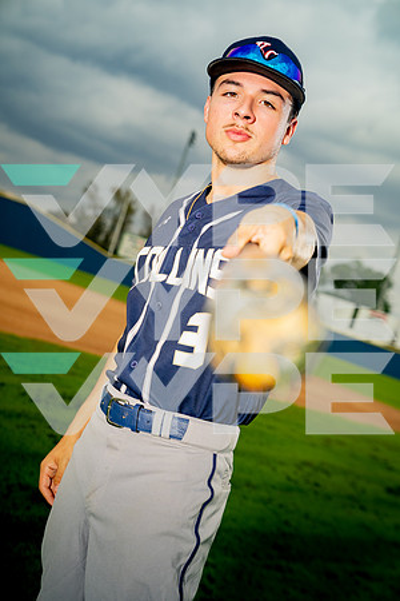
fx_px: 1033
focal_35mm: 62
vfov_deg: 32.4
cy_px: 300
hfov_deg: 21.9
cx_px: 200
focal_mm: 62
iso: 400
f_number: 4.5
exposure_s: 1/250
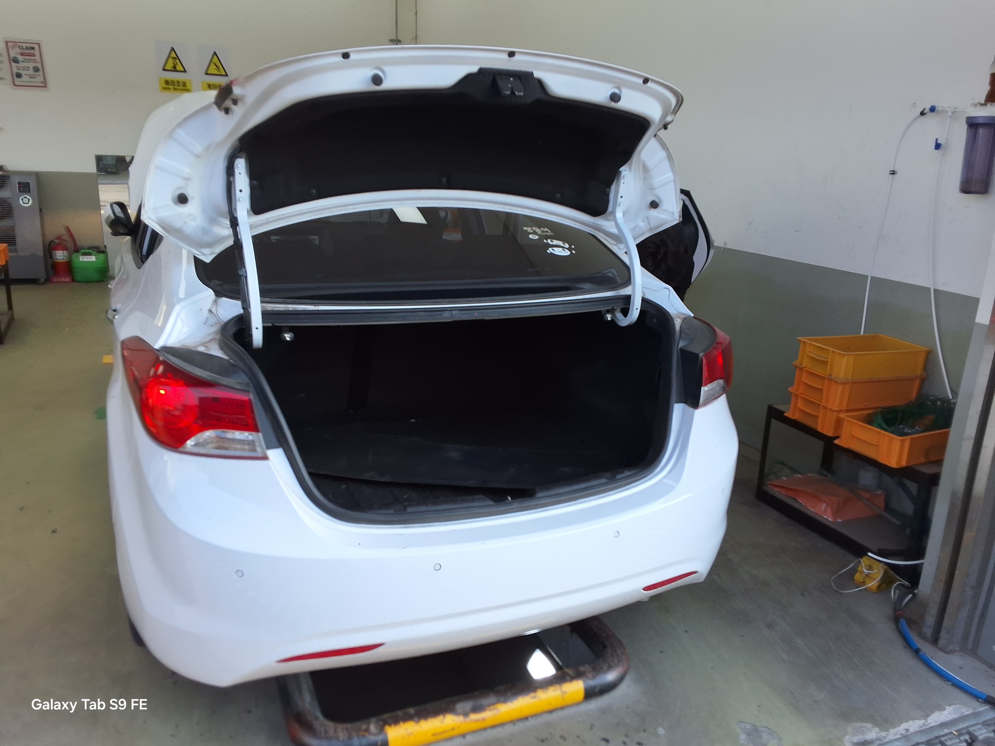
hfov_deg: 63.4
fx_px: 805
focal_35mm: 28
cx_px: 498
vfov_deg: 49.7
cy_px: 373
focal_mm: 2.91
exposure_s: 1/292
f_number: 1.9
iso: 32
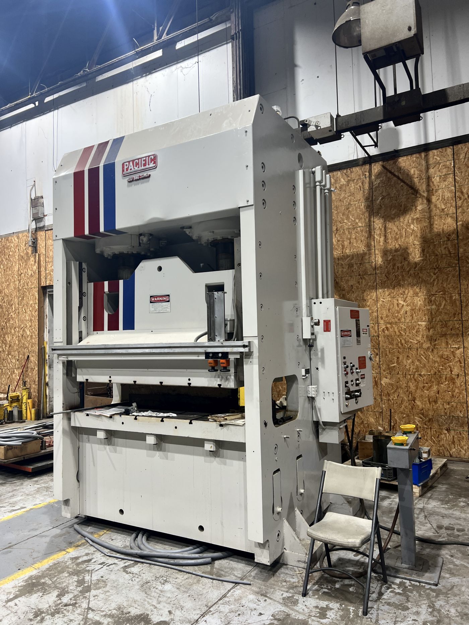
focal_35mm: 26
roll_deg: +2.1
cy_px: 312
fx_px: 470
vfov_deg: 67.3
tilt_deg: +4.0
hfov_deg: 53.1
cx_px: 234
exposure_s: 1/60
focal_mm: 5.7
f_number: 1.5
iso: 64
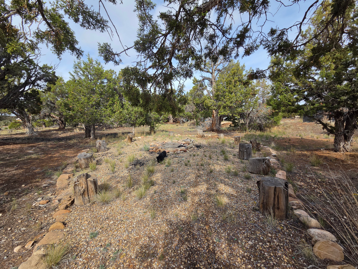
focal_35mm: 13
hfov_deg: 106.2
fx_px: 134
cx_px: 179
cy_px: 134
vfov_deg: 89.9
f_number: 2.2
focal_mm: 2.2
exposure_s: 1/1844
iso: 100
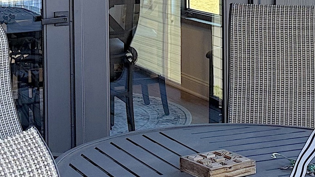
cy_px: -12
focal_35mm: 106
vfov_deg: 11.3
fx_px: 885
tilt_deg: -3.9
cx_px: 216
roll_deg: +0.2
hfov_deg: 20.1
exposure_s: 1/365
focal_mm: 6.76
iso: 100
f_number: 1.78
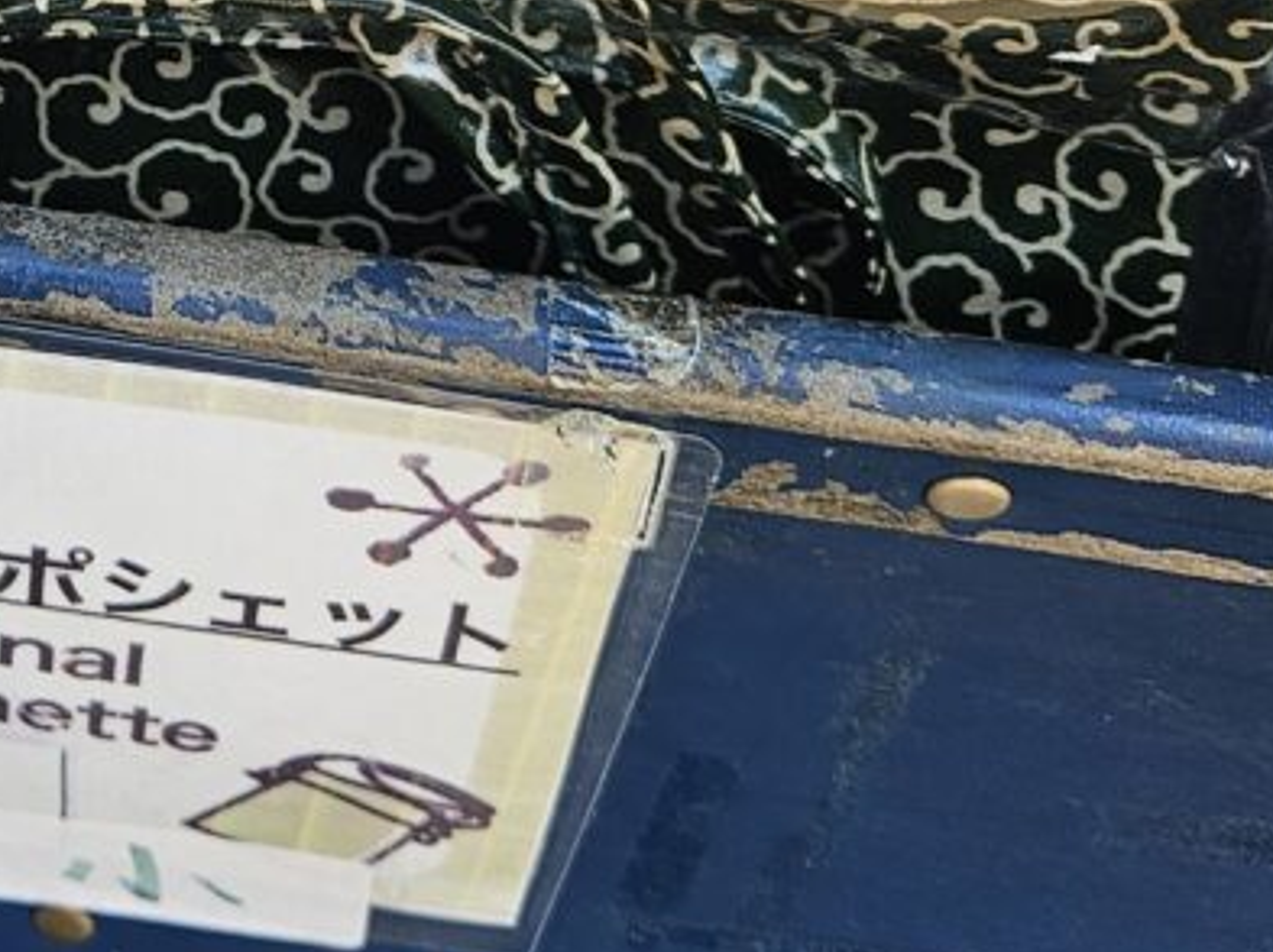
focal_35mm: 75
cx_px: -126
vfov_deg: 17.6
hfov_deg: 24.3
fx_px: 2756
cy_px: -479
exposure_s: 1/114
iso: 25
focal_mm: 5.4
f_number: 1.8
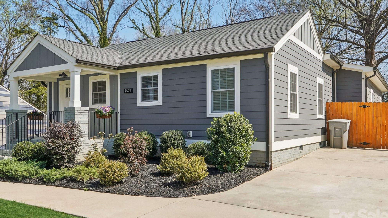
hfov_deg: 61.0
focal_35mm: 32
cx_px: 193
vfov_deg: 36.7
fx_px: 329
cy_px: 116
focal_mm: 20
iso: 100
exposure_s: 1/90
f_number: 8
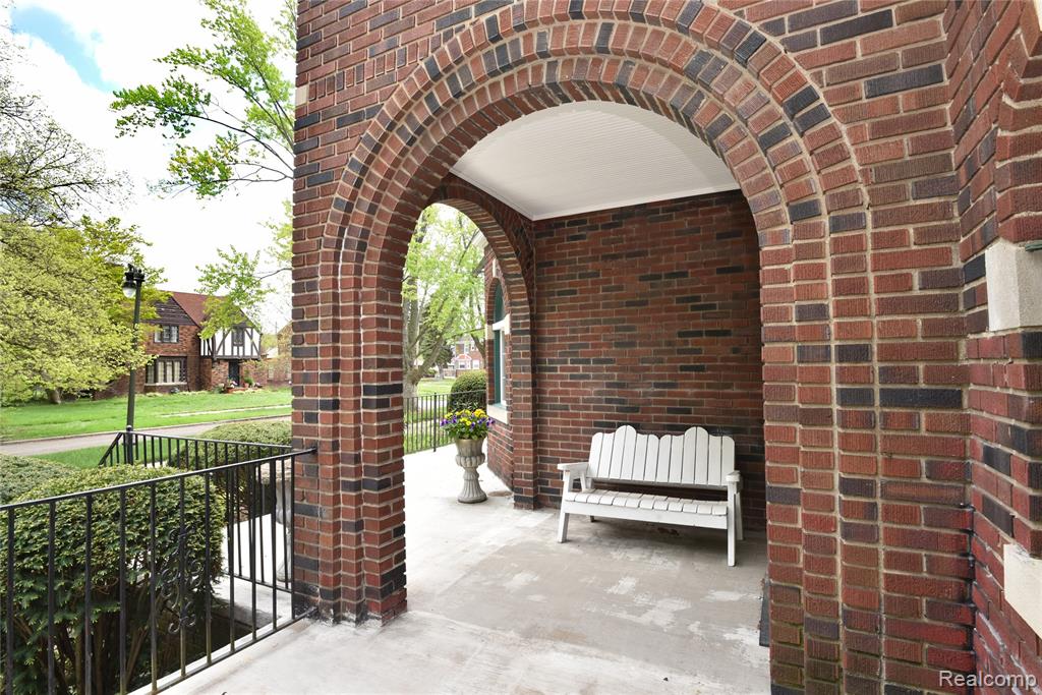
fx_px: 550
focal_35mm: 19
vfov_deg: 64.6
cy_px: 348
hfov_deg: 86.9
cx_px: 521
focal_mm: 19
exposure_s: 1/100
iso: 640
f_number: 13
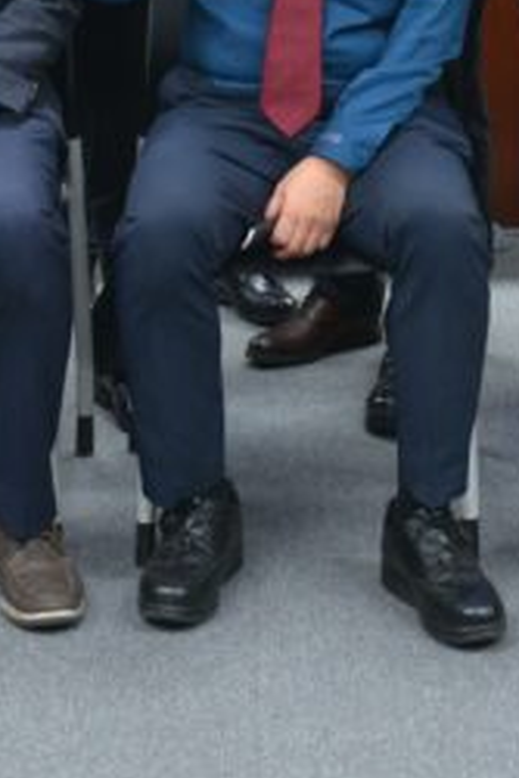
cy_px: -271
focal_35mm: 127
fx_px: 2742
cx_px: 388
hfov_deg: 10.8
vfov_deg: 15.3
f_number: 4
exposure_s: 1/60
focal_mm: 31
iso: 720
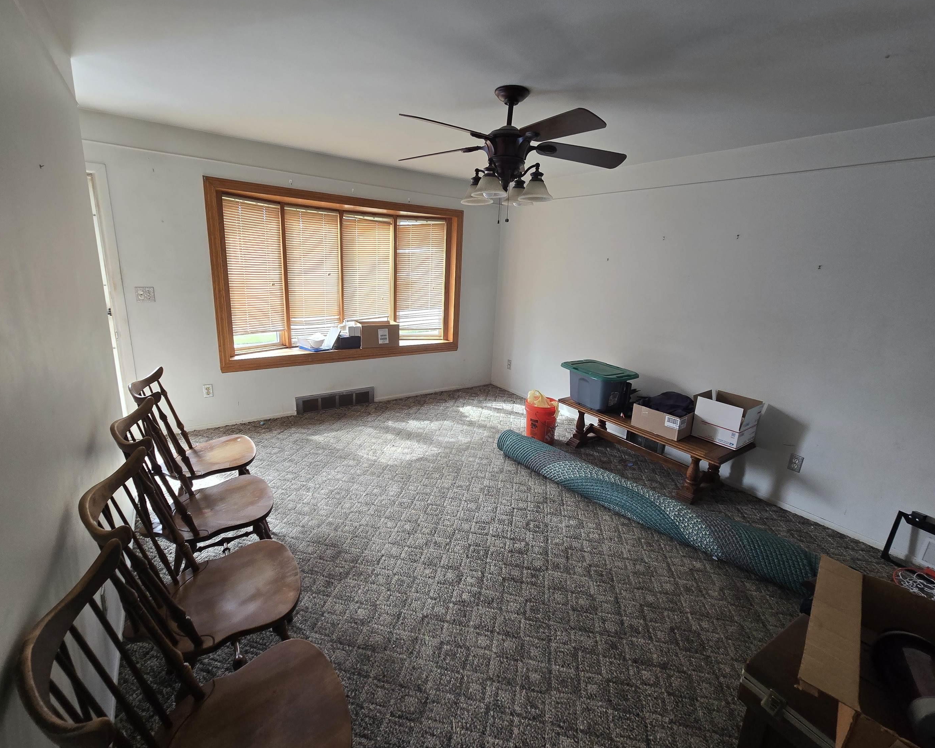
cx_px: 471
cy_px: 367
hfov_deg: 100.7
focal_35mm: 14
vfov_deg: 88.0
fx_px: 387
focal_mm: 2.2
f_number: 2.2
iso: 64
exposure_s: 1/60
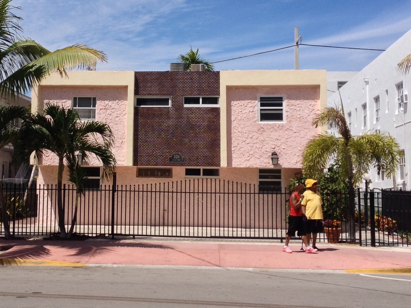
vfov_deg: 22.5
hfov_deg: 29.8
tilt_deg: +3.8
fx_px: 772
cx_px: 164
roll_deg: +1.2
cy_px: 117
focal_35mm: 65
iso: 50
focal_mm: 4.28
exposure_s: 1/2513
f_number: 2.4
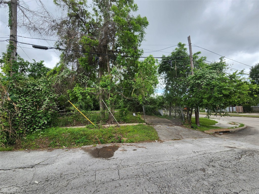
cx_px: 130
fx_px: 97
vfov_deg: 89.9
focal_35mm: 13
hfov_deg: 106.2
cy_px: 97
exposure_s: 1/619
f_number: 2.2
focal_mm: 2.2
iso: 50
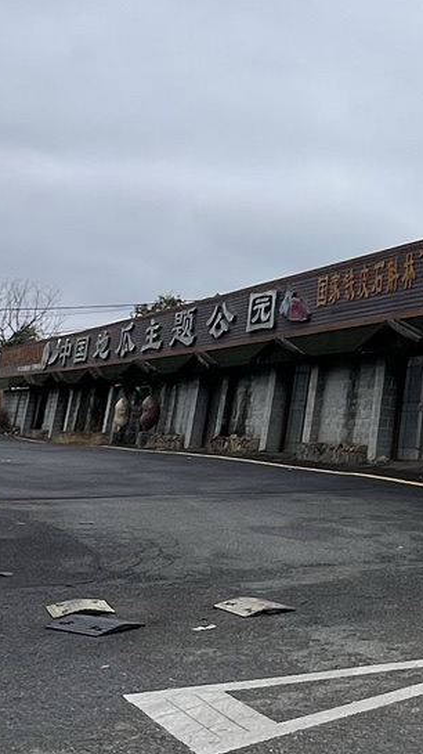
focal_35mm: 52
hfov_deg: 20.1
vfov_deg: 38.3
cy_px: 142
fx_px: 1038
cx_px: 617
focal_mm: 1.57
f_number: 1.8
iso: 32
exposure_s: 1/430
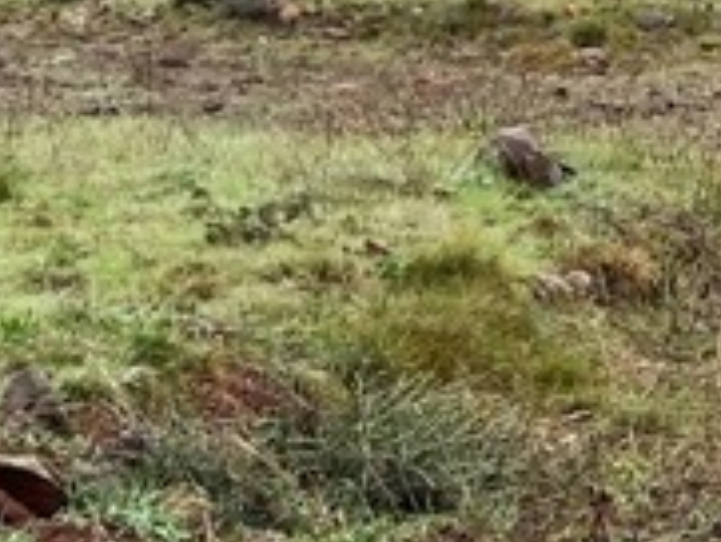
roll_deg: -0.7
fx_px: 3064
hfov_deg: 13.1
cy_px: 179
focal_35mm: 147
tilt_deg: -4.4
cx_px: 817
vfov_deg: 10.1
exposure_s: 1/1272
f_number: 1.8
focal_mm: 4.25
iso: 32
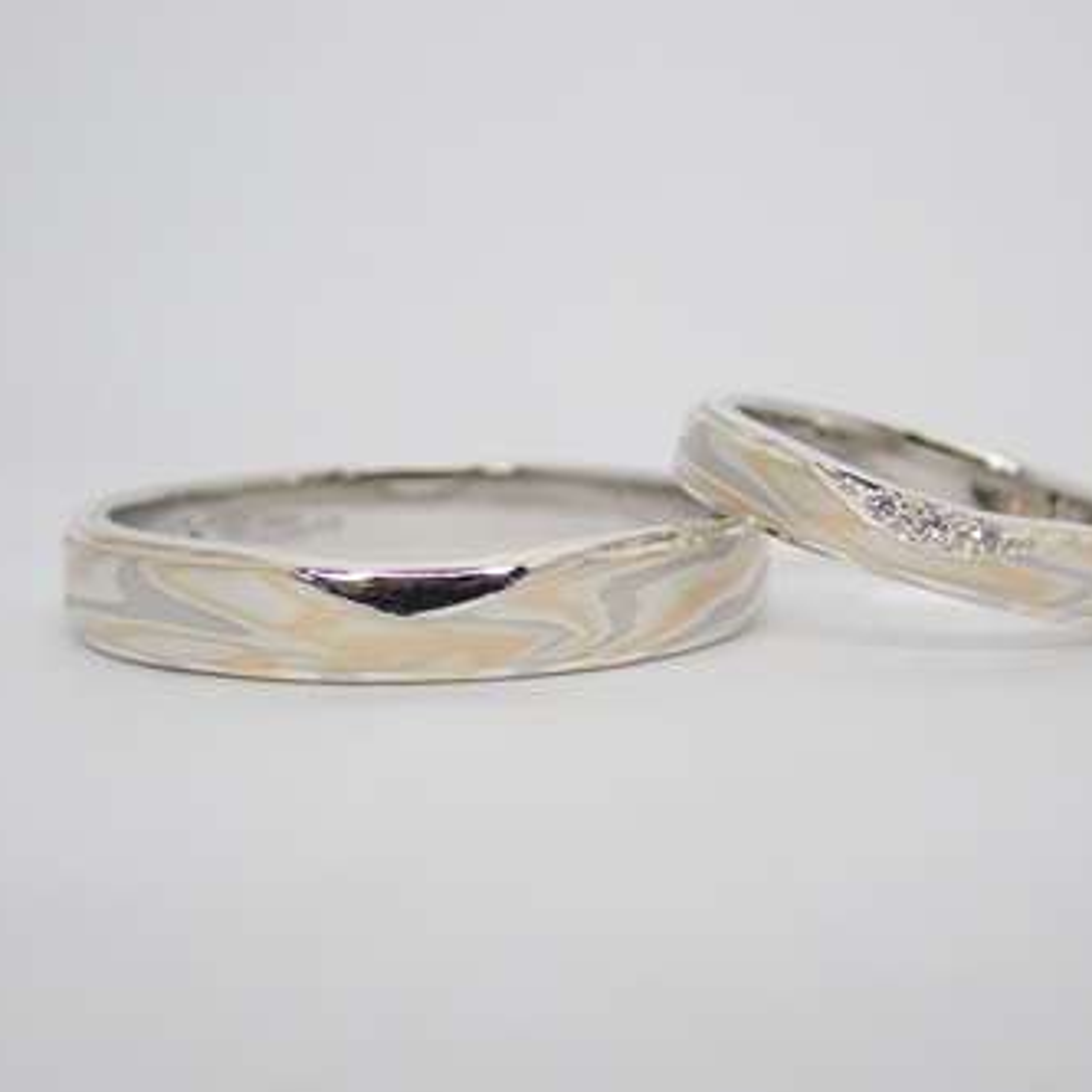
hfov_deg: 18.9
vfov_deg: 18.9
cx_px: 613
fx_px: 3284
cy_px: 543
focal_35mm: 92
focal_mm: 13.65
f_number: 4.1
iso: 200
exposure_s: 1/100
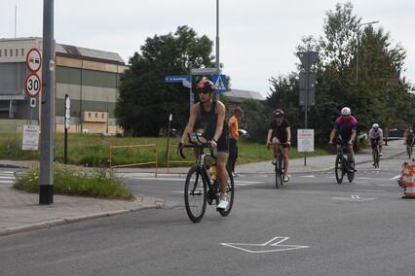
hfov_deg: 29.2
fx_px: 795
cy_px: 138
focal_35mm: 69
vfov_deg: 19.7
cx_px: 208
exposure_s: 1/800
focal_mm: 46
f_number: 14
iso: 1250
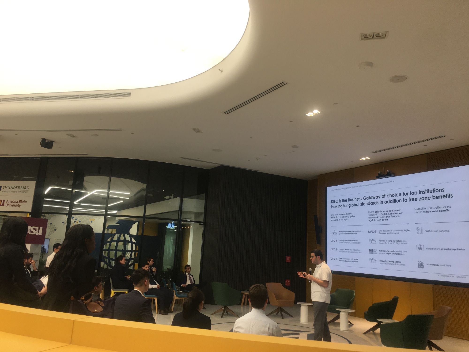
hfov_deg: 61.7
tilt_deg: +13.3
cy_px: 176
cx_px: 234
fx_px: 393
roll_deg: -2.9
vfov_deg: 48.2
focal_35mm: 29
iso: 40
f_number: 2.2
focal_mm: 4.15
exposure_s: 1/100
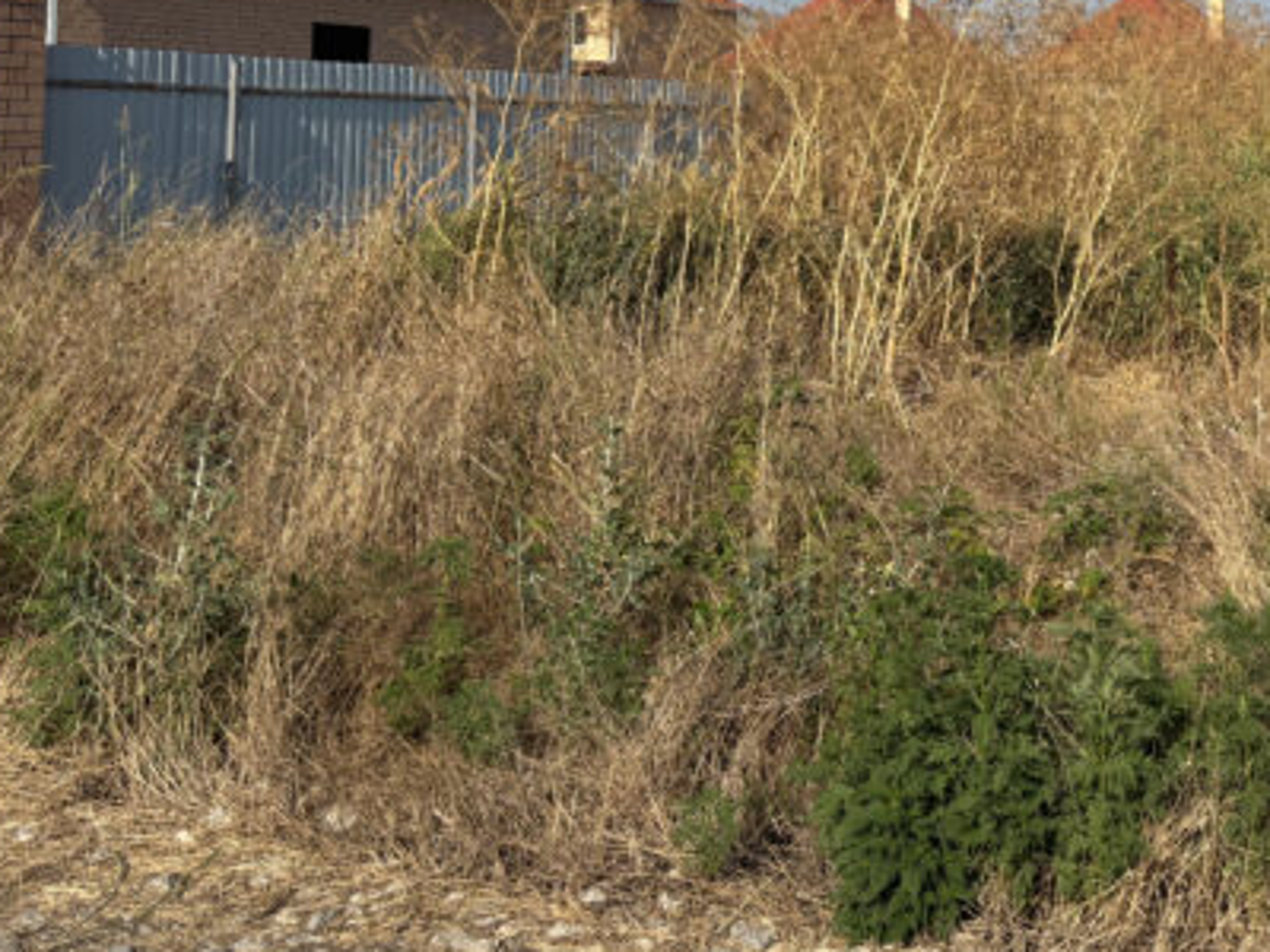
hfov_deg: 34.3
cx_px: 1200
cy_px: 67
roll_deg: -0.7
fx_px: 1908
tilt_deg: +1.8
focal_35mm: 52
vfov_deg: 26.9
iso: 50
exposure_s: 1/3937
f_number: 1.6
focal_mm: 5.96
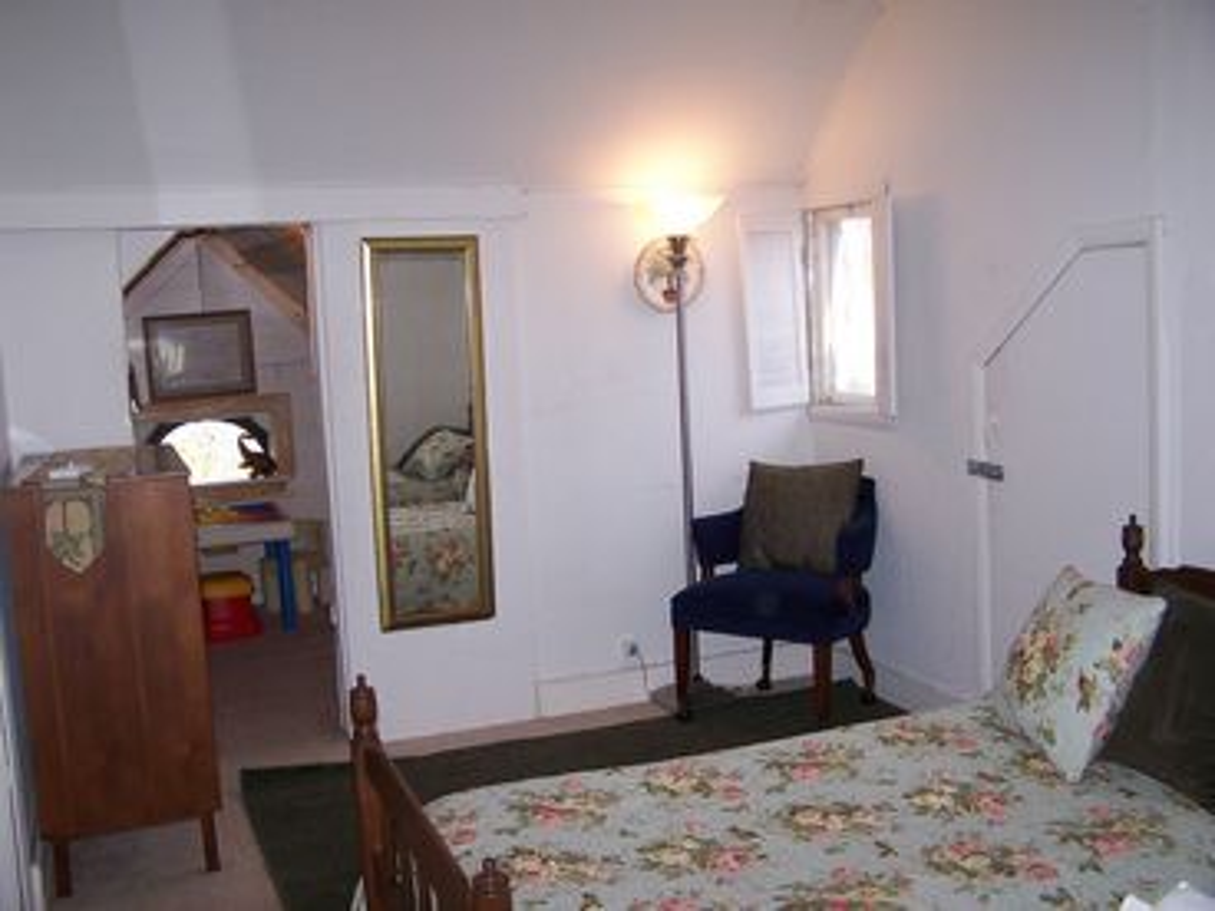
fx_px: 1334
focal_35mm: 38
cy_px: 456
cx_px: 608
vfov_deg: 37.7
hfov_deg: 49.0
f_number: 2.8
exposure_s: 1/60
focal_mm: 6.3
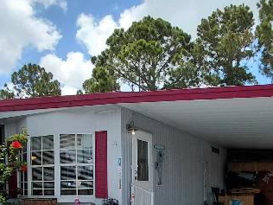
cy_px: 202
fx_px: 339
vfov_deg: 31.3
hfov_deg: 43.2
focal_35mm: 43
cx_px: 184
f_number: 2.2
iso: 40
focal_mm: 1.64
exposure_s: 1/2500
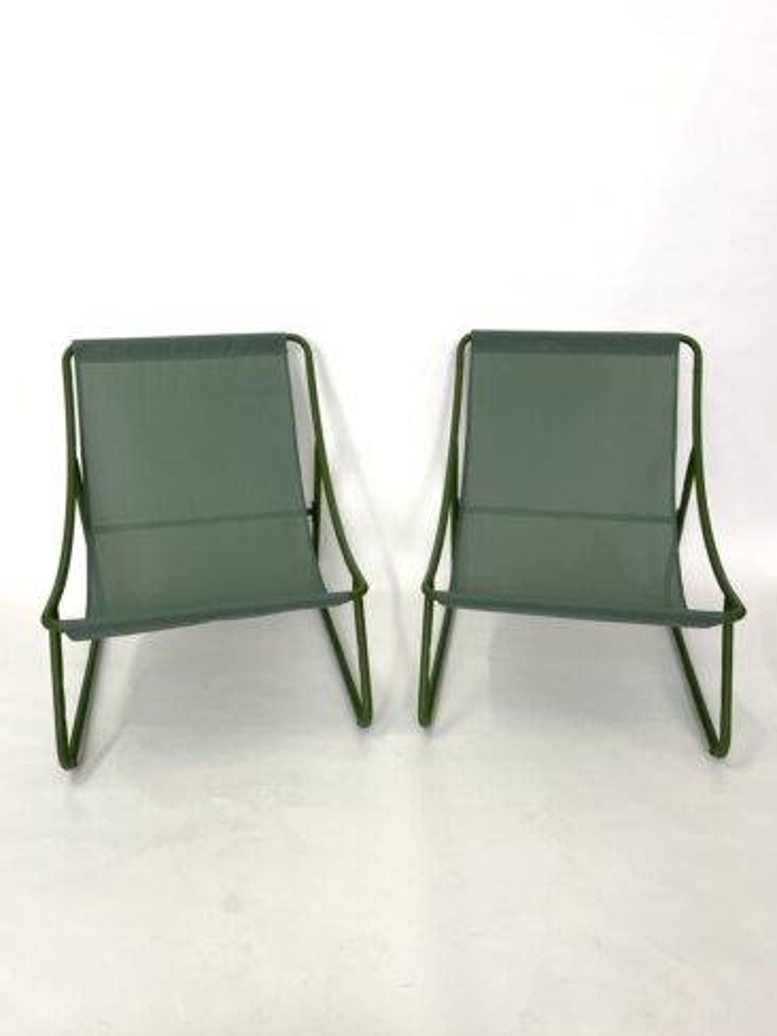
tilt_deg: -21.9
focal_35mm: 27
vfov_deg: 65.3
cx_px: 386
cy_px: 506
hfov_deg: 51.4
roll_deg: +1.2
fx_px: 808
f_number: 1.6
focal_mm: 5.1
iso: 50
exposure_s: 1/100
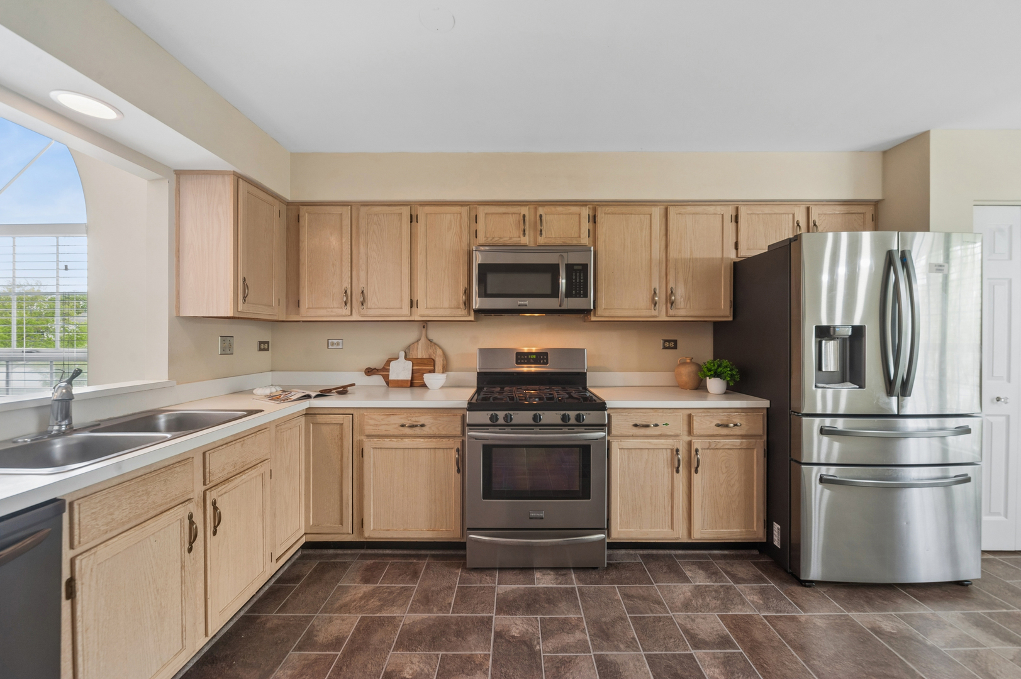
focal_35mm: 13
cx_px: 510
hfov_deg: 108.4
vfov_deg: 85.4
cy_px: 340
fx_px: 368
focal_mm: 13
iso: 400
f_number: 8
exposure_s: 1/15
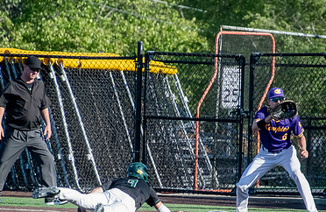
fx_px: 5761
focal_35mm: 641
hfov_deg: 3.2
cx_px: 187
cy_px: 154
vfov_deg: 2.1
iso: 2500
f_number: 6.3
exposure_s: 1/4000
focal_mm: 250
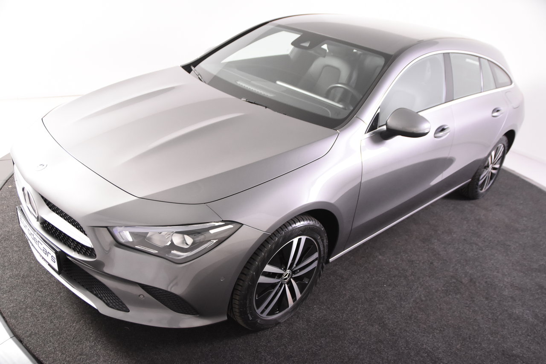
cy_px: 182
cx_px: 273
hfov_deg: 61.9
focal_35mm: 30
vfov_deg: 43.6
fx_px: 455
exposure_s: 1/50
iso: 1600
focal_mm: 20
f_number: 3.5
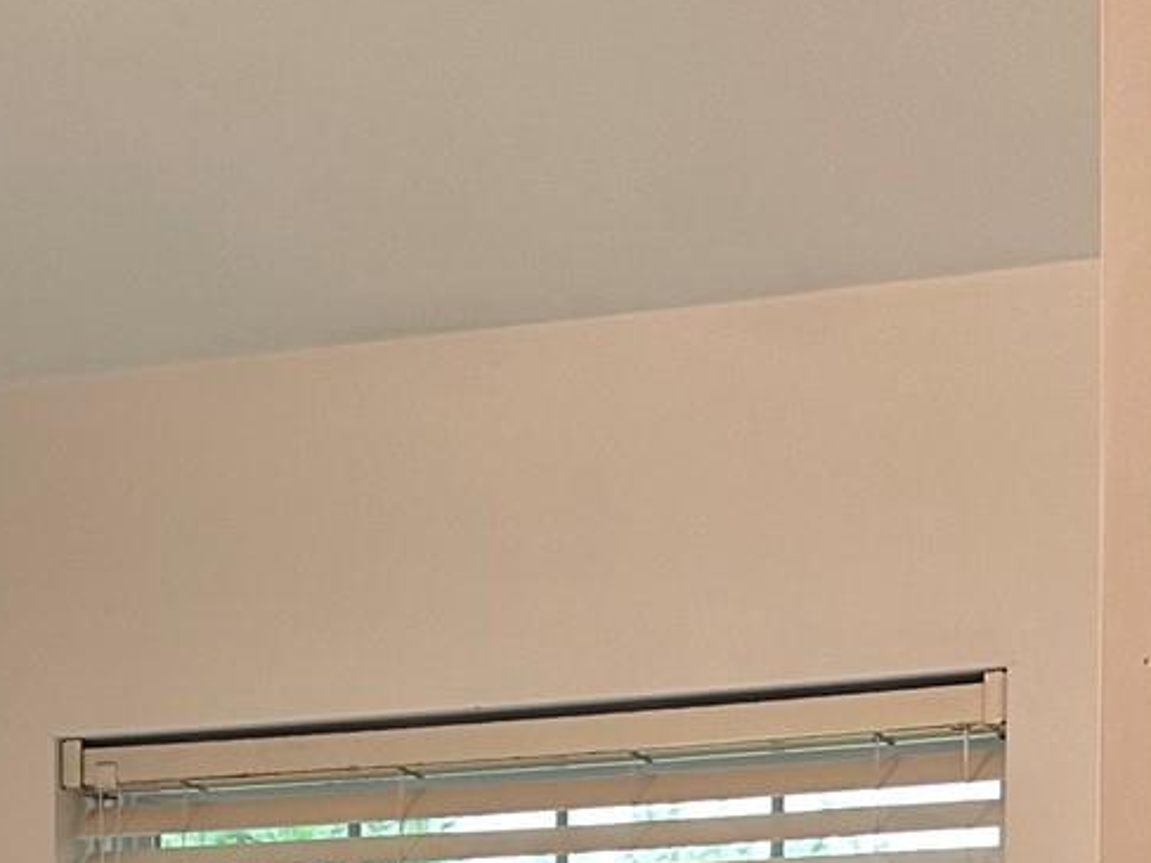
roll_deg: -0.8
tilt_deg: -2.6
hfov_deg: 19.4
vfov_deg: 13.1
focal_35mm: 101
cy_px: 1594
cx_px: 766
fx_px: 3357
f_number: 1.78
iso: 125
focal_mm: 6.86
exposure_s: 1/60
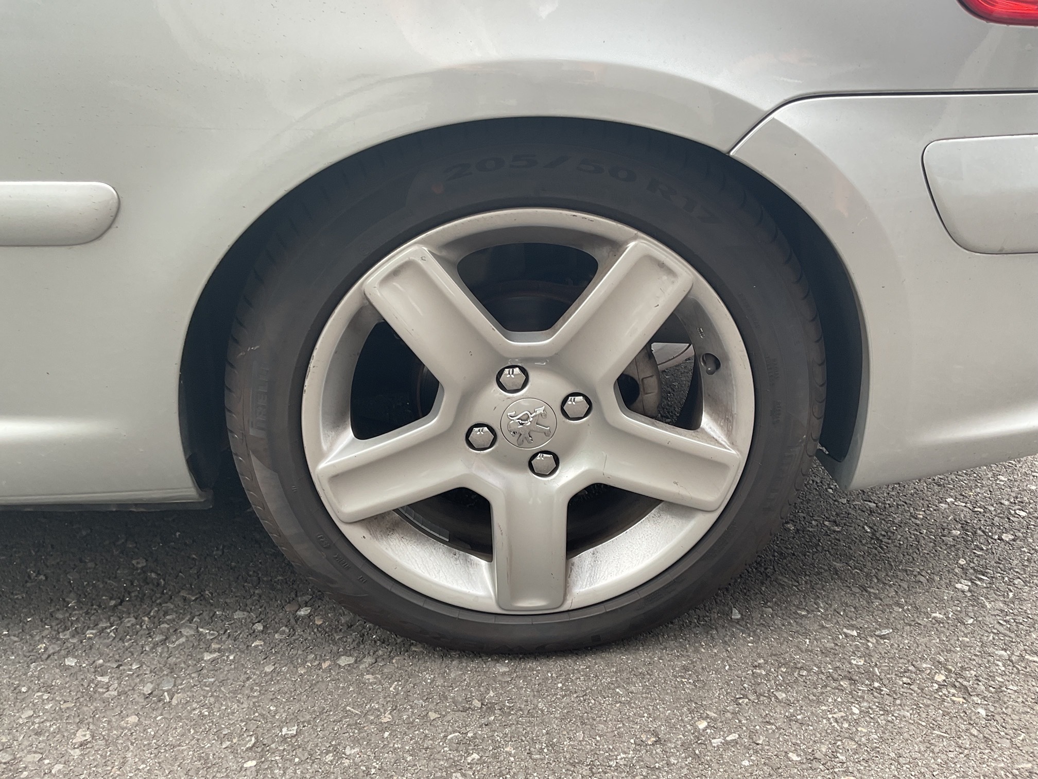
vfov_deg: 48.2
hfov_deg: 61.7
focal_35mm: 29
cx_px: 519
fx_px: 870
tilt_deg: -26.9
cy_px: 390
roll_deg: -3.4
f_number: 1.8
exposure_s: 1/100
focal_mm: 3
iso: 25
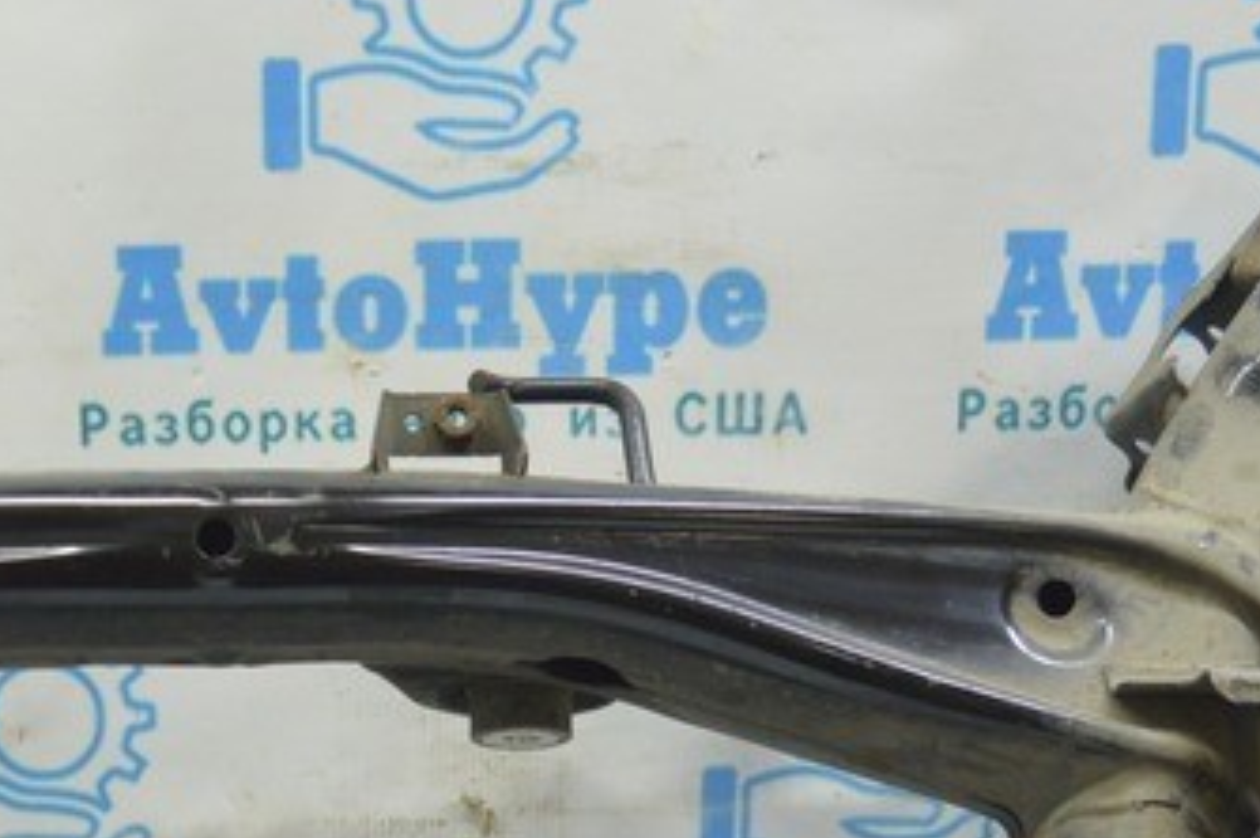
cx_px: 253
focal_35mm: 92
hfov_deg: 21.9
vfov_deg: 14.1
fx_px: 3217
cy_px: 1161
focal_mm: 20
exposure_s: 1/60
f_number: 3.8
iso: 400
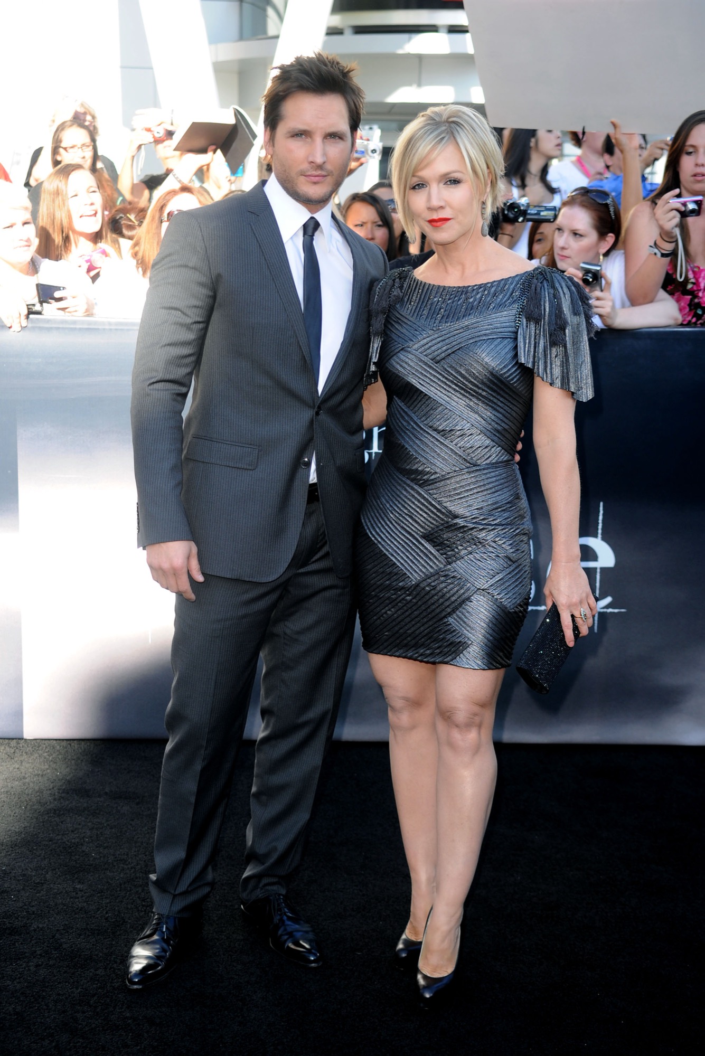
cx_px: 352
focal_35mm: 52
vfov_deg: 38.2
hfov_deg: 26.0
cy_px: 528
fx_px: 1526
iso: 500
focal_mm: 52
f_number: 5
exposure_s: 1/320
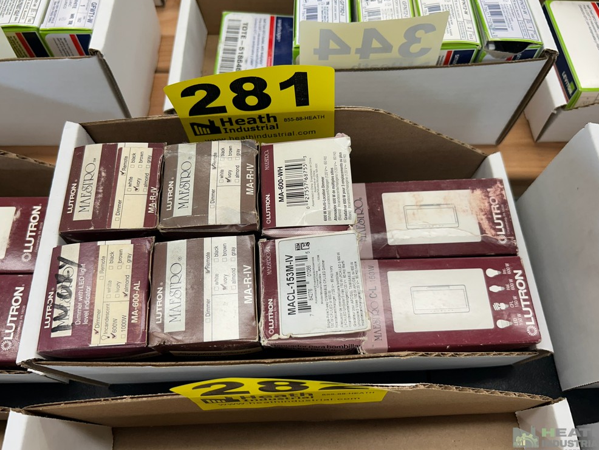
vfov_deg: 51.4
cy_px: 226
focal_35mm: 27
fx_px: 467
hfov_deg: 65.3
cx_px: 296
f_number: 1.5
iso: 64
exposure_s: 1/120
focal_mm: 5.7
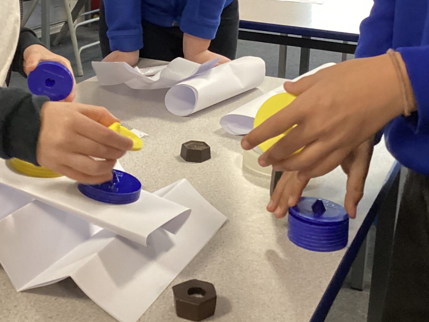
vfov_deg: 23.8
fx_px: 744
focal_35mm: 60
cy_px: 40
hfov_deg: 32.1
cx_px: 186
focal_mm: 3.3
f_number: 2.4
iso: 250
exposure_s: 1/60
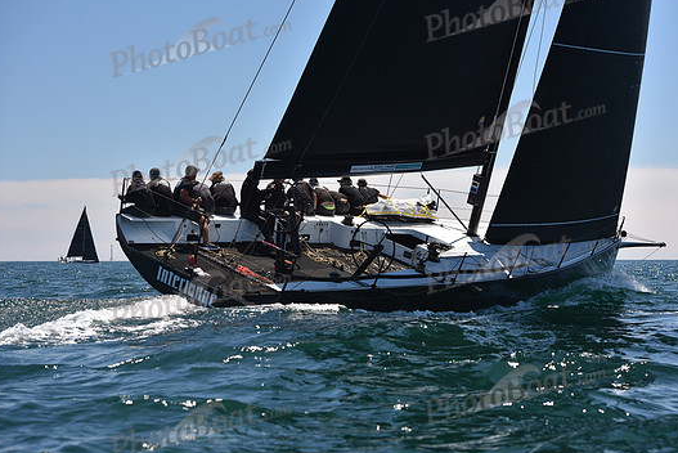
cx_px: 359
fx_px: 1451
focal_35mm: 77
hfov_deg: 26.3
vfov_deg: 17.7
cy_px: 212
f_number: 5
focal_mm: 70
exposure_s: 1/800
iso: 250
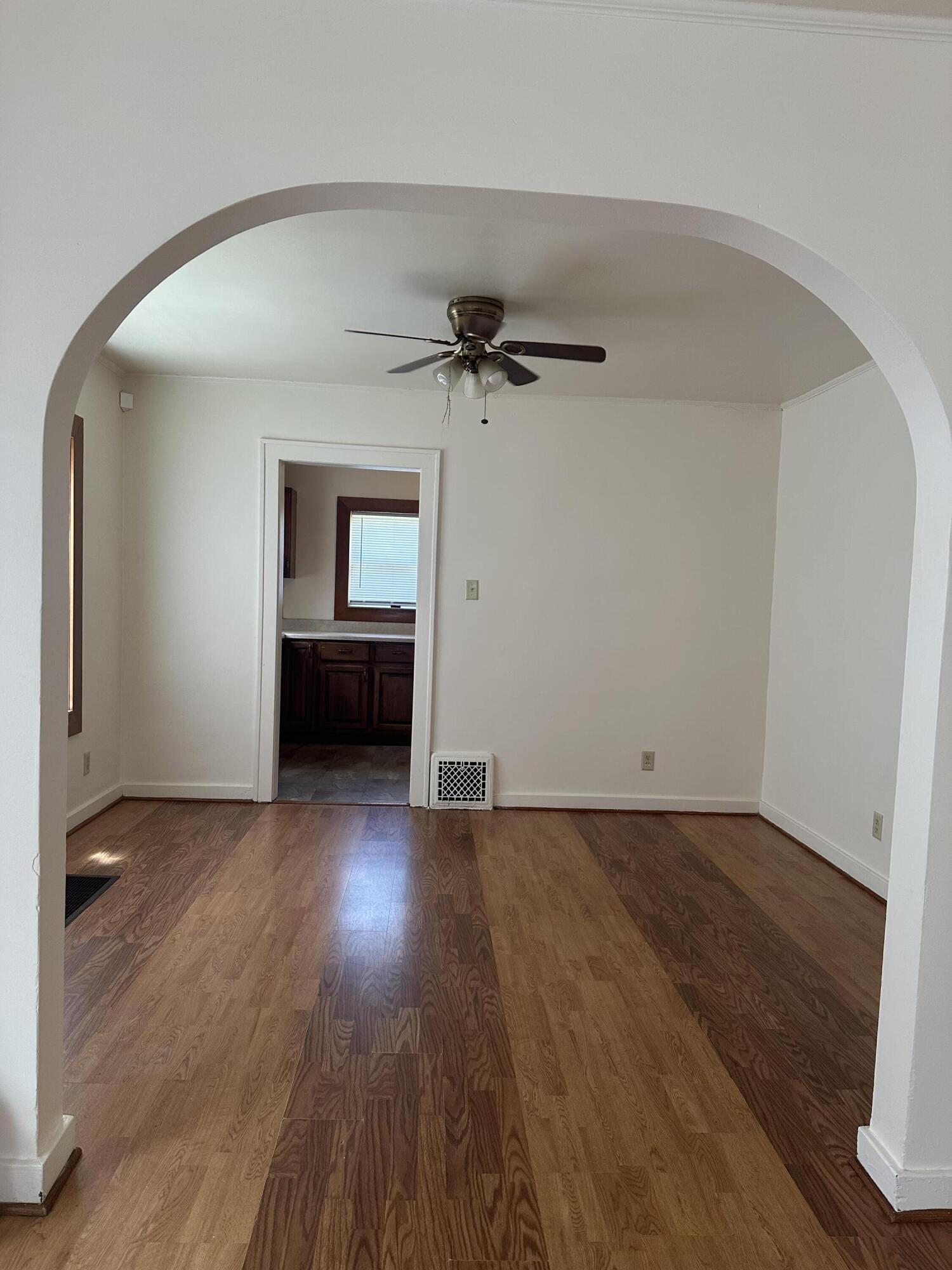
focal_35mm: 24
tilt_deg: -2.3
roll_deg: -2.1
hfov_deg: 56.8
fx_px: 880
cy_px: 635
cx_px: 476
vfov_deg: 71.6
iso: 200
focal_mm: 6.86
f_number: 1.78
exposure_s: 1/121
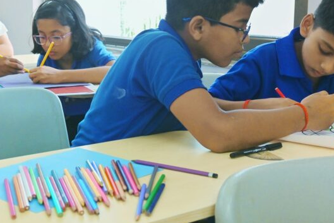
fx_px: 580
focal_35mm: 62
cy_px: 102
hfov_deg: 32.0
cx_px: 127
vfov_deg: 21.8
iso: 400
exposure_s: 1/160
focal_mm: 21.5
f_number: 4
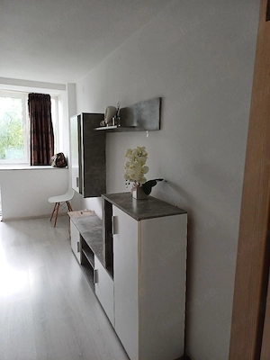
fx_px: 260
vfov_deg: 69.4
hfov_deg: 54.9
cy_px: 180
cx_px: 135
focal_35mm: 25
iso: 64
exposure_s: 1/50
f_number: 1.8
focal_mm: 4.65
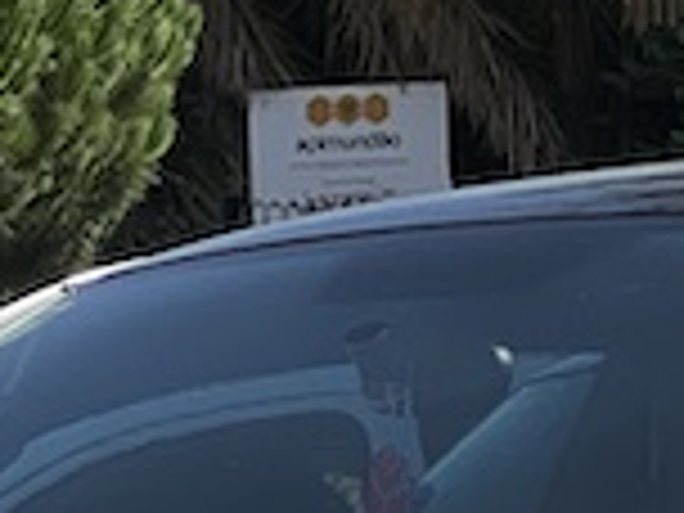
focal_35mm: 507
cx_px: 544
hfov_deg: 3.9
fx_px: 10018
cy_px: 972
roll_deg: +0.3
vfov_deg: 2.9
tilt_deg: -0.2
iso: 32
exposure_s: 1/1193
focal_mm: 9
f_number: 2.8
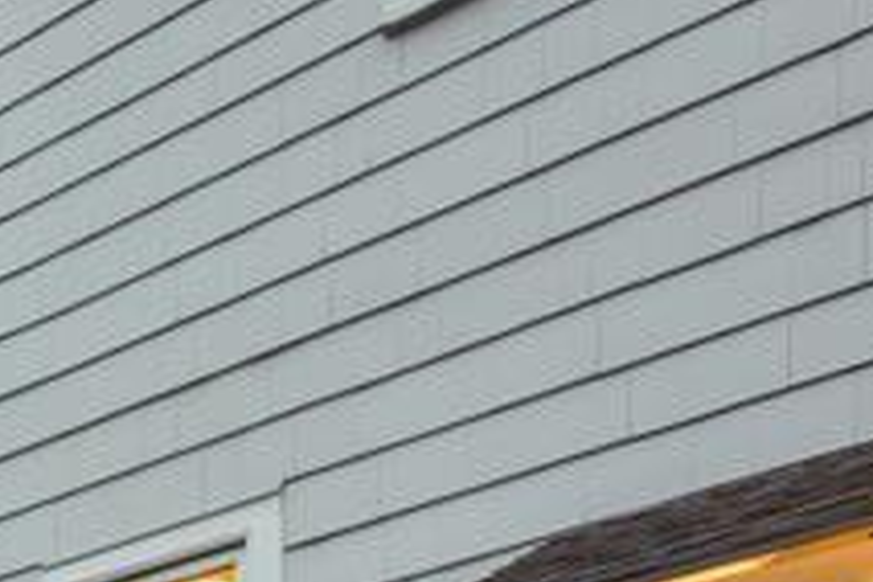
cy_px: 1230
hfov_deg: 21.6
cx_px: -475
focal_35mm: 77
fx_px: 1867
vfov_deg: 14.2
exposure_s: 1.6
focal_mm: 16
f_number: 9
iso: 100
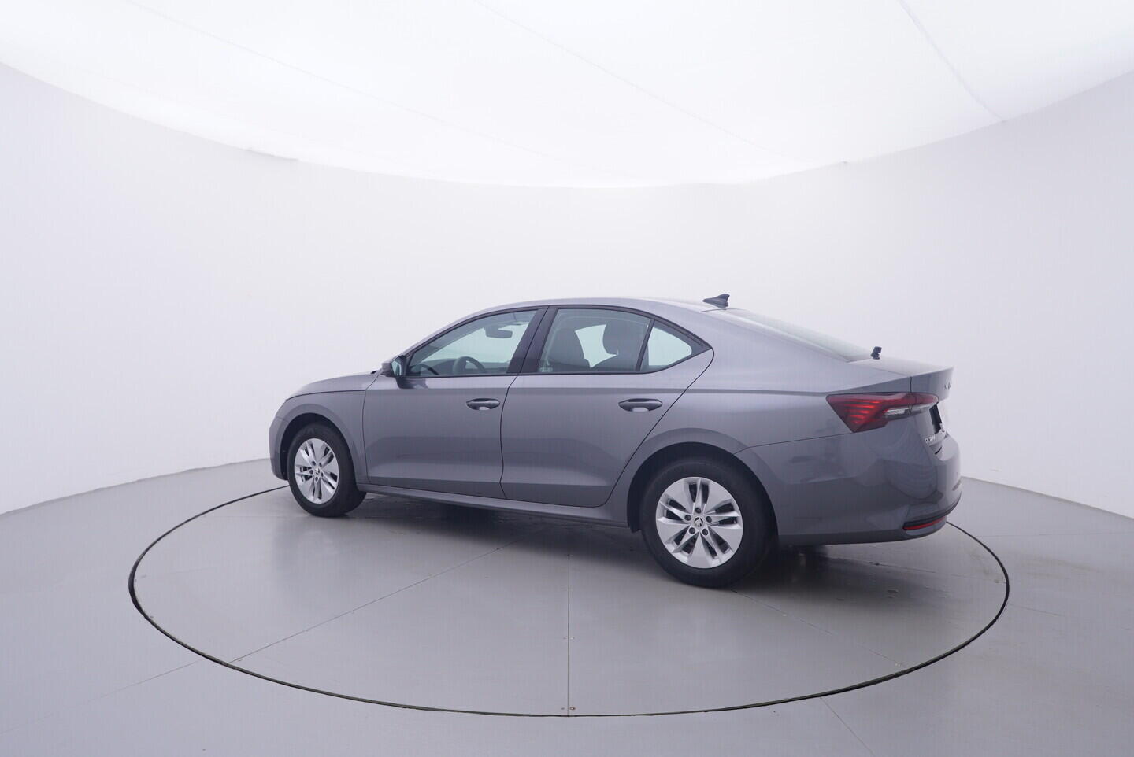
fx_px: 709
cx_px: 567
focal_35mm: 22
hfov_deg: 77.3
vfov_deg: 56.2
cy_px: 378
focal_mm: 15
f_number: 5
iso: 200
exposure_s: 1/80
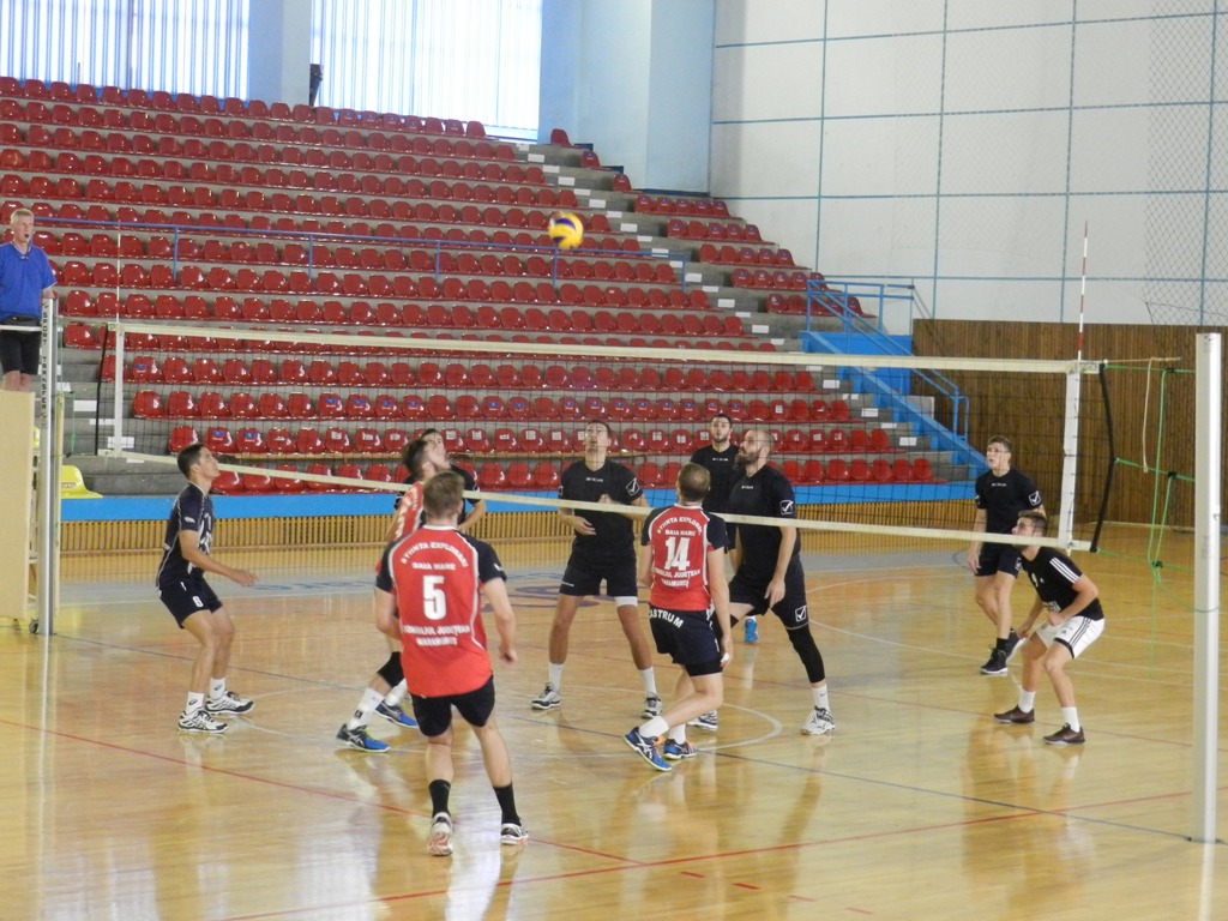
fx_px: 2944
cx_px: 614
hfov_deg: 23.6
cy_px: 460
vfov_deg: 17.8
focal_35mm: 83
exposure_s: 1/80
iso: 800
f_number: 4.4
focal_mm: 14.9
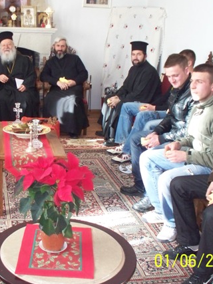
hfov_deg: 26.6
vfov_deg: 35.6
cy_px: 140
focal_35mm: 54
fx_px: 443
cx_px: 50
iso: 400
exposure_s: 1/60
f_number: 2.8
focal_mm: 7.54
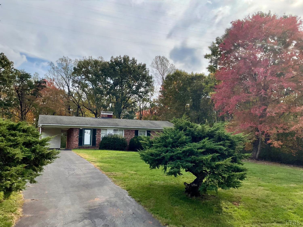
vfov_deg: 48.2
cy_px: 114
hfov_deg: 61.7
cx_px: 152
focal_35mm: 29
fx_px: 254
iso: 16
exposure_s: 1/2320
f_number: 1.8
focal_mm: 3
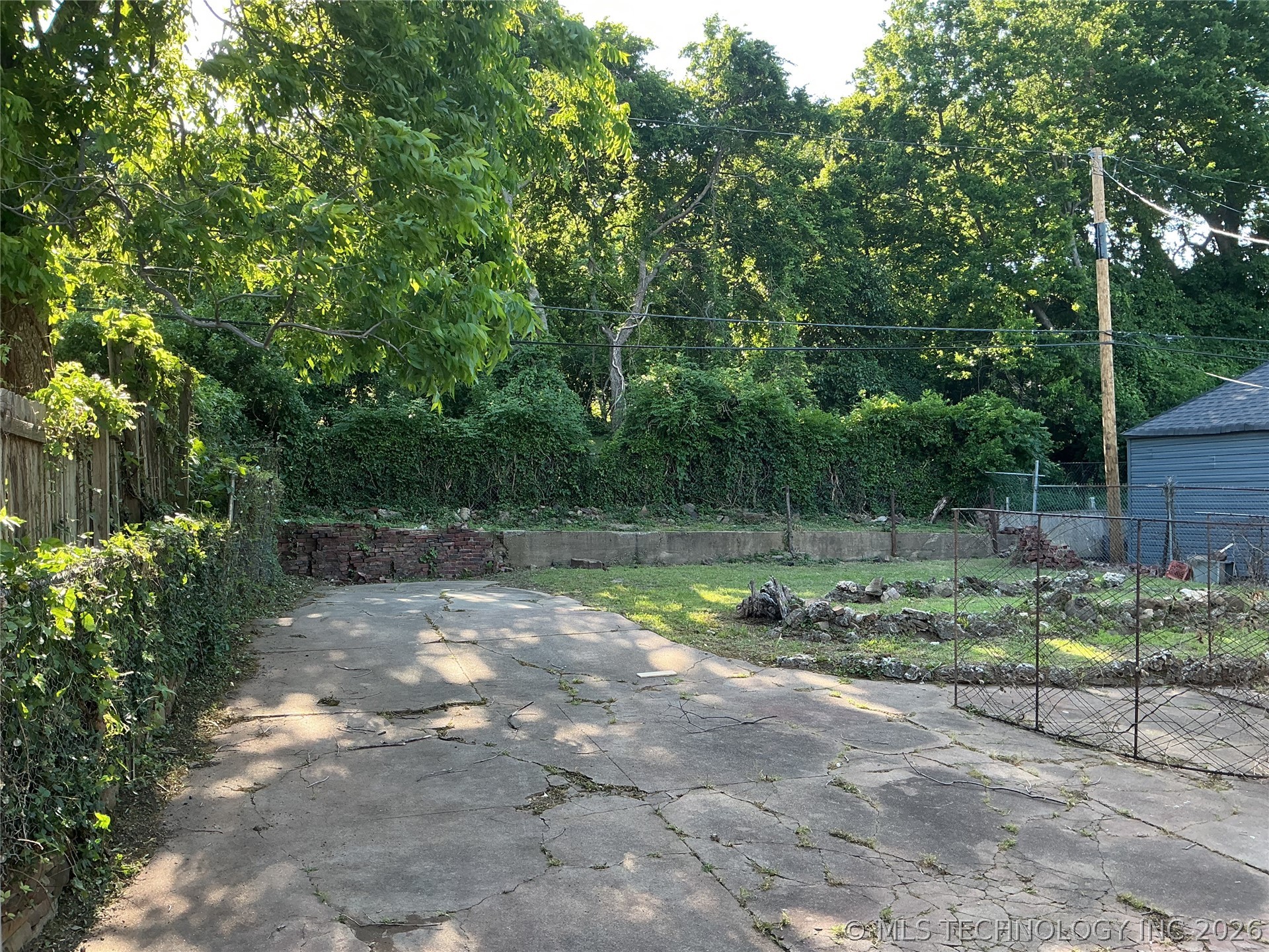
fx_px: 1063
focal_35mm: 29
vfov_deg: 48.2
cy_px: 476
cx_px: 634
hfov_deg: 61.7
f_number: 1.8
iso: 20
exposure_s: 1/120
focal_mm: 3
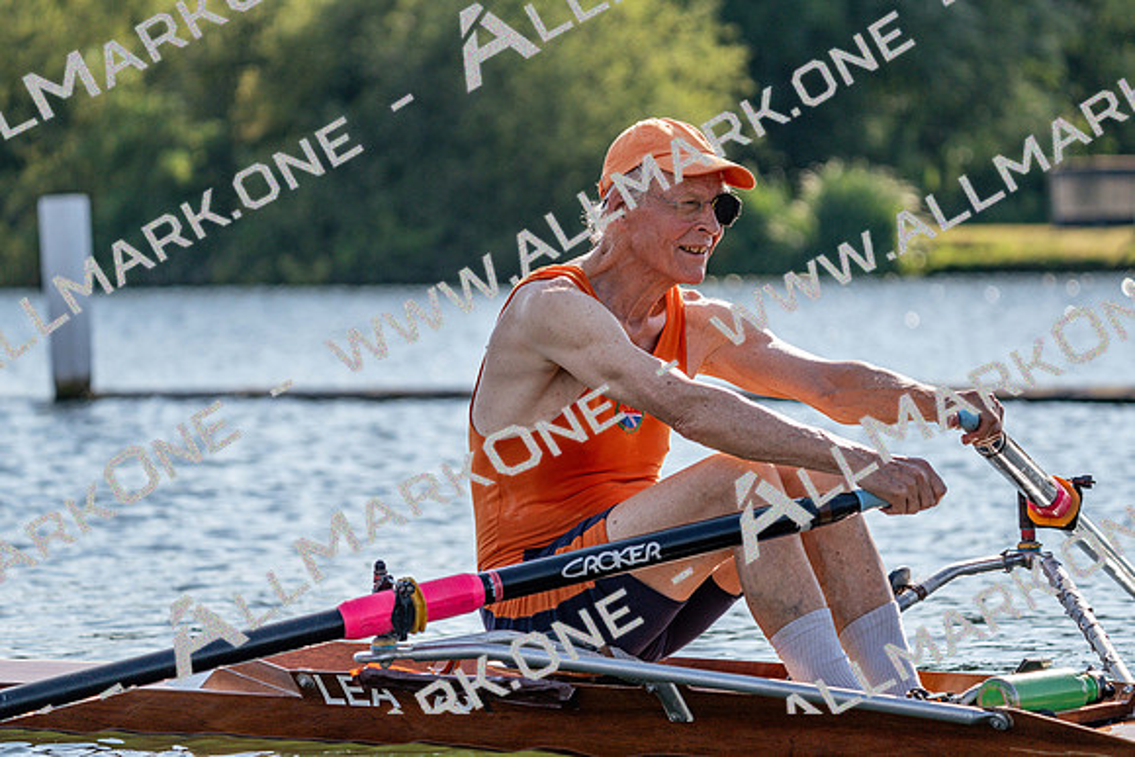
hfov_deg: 10.3
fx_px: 6307
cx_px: 568
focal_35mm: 200
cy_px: 378
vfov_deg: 6.9
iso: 250
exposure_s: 1/1600
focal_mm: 200
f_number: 5.6
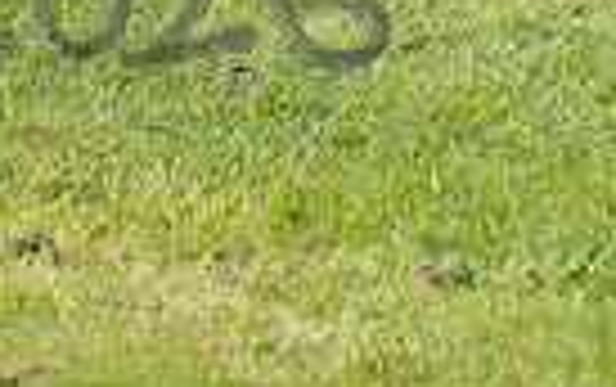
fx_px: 30272
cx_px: -741
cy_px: -391
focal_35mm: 1801
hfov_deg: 1.2
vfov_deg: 0.7
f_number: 2.8
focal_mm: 160
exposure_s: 1/2000
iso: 100
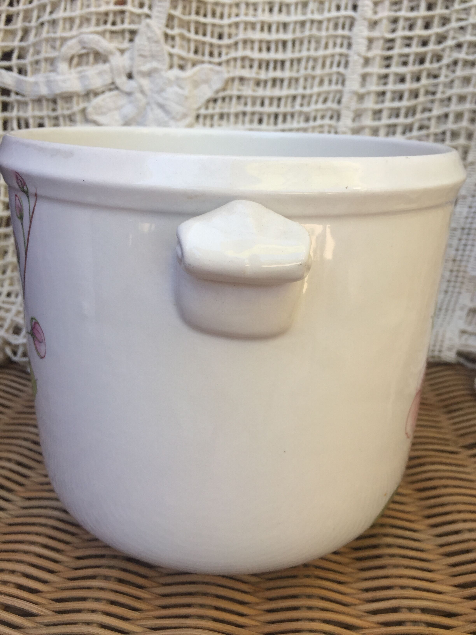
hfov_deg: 48.2
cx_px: 238
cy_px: 318
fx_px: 532
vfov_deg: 61.7
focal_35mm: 29
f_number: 2.2
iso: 32
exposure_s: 1/347
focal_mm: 4.15
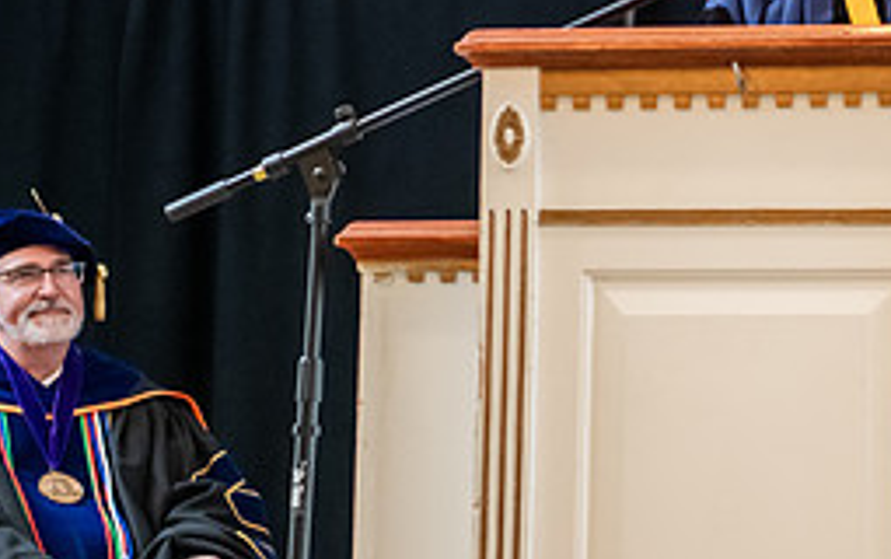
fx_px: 3938
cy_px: 208
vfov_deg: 8.1
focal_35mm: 162
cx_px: 888
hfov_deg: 12.8
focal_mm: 70
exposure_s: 1/160
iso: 2500
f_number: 3.2
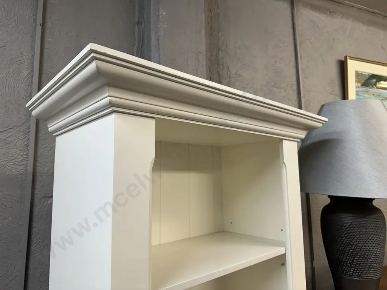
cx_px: 194
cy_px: 145
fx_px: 268
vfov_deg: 56.8
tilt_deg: +7.5
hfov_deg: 71.6
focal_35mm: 24
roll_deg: +1.5
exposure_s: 1/100
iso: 80
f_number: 1.78
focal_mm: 6.86
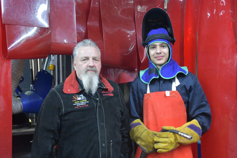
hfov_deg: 38.9
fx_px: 336
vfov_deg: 26.5
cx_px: 118
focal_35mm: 51
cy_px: 79
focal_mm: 34
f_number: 4.2
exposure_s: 1/60
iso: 6400
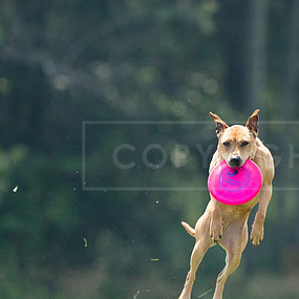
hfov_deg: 1.7
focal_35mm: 1038
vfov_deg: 1.7
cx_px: 183
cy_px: 174
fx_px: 10144
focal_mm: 600
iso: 3200
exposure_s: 1/4000
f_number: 6.3
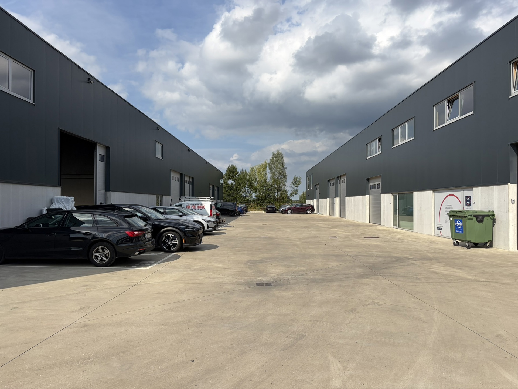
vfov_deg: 53.1
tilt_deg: +1.3
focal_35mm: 26
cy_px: 194
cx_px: 259
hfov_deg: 67.3
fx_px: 389
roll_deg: +0.5
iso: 50
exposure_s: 1/5814
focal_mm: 5.96
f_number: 1.6
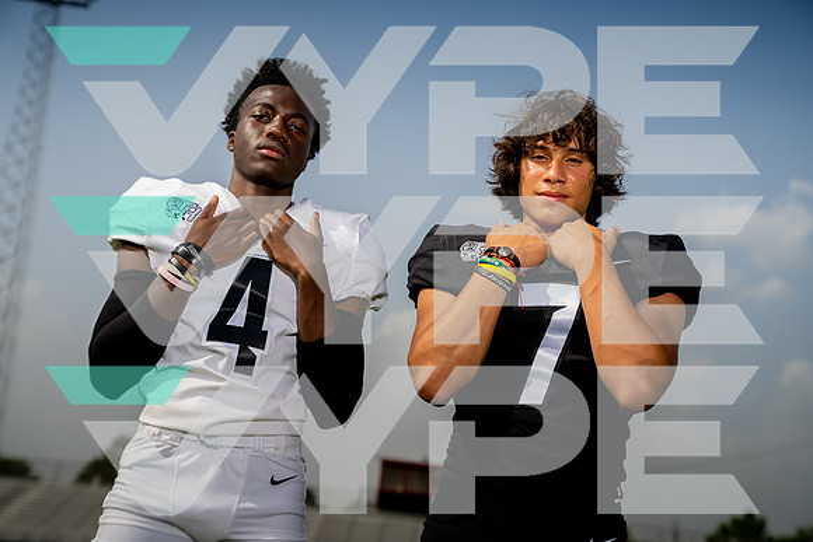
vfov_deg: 23.0
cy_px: 271
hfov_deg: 33.9
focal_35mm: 59
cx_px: 406
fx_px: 1333
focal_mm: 59
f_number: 4.5
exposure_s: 1/1250
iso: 100
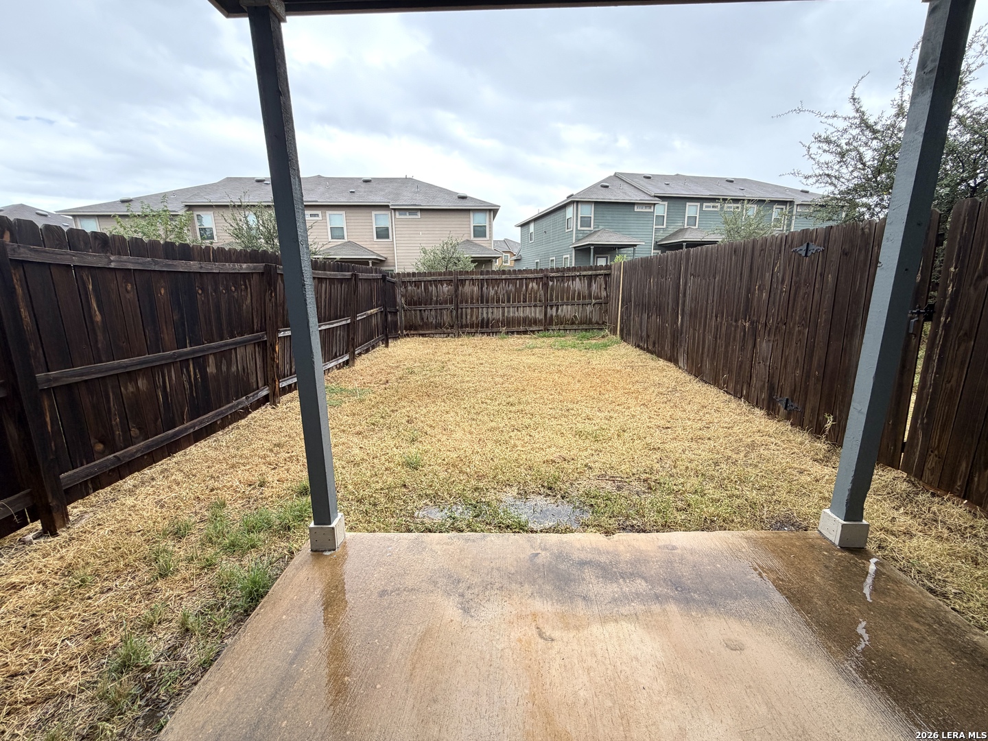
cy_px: 370
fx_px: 400
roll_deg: +1.7
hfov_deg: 102.1
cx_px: 494
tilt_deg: -13.4
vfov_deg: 85.7
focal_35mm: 14
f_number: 2.2
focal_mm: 2.22
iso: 50
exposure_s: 1/308
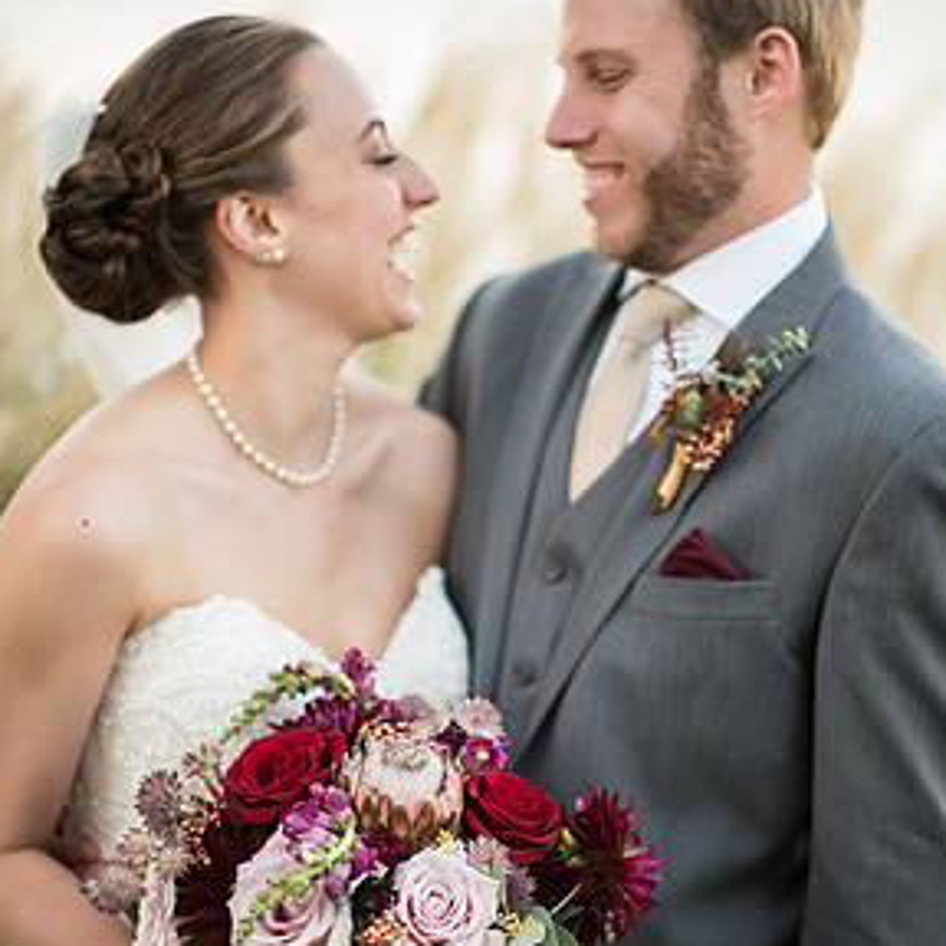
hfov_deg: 15.4
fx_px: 3494
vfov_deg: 15.4
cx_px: 486
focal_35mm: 113
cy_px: 572
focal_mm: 85
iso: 160
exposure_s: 1/200
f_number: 1.4
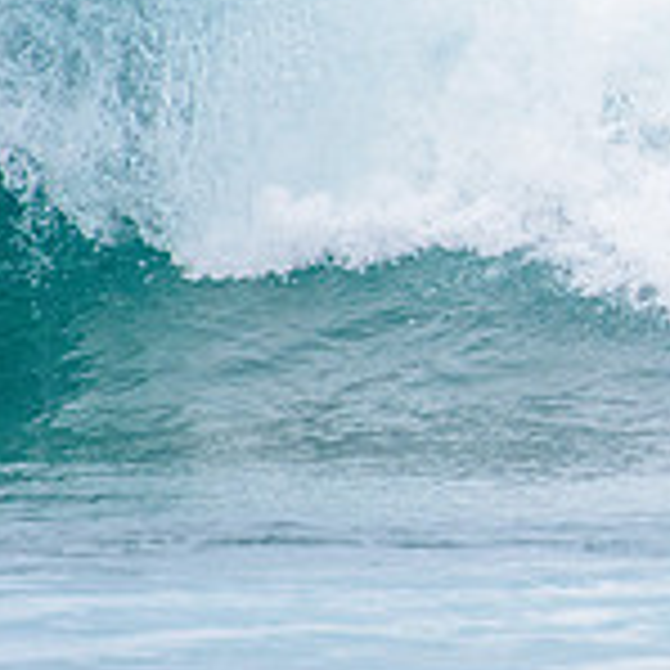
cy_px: 115
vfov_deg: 1.1
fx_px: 36241
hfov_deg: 1.1
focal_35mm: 1655
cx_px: 1151
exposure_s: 1/2000
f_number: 5.6
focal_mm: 500
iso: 360
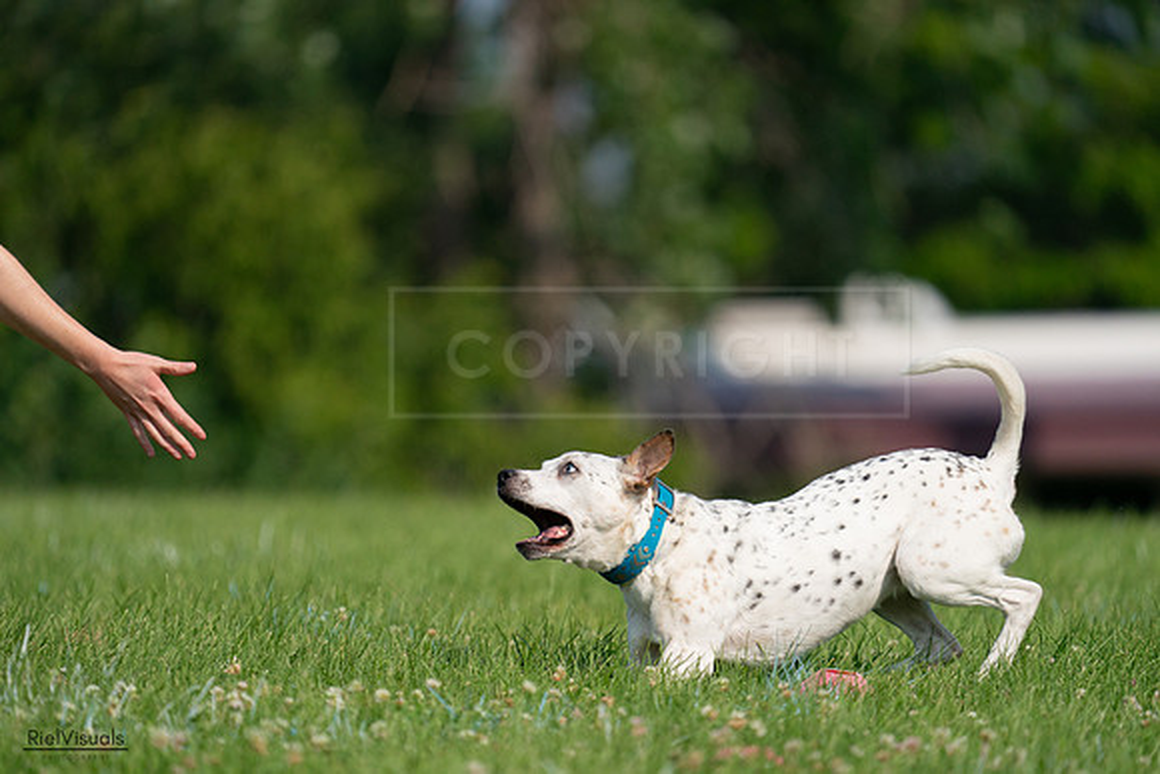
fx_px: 17629
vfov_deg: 2.5
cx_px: 580
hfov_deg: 3.8
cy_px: 387
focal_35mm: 547
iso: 640
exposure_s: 1/4000
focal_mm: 547
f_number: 6.3
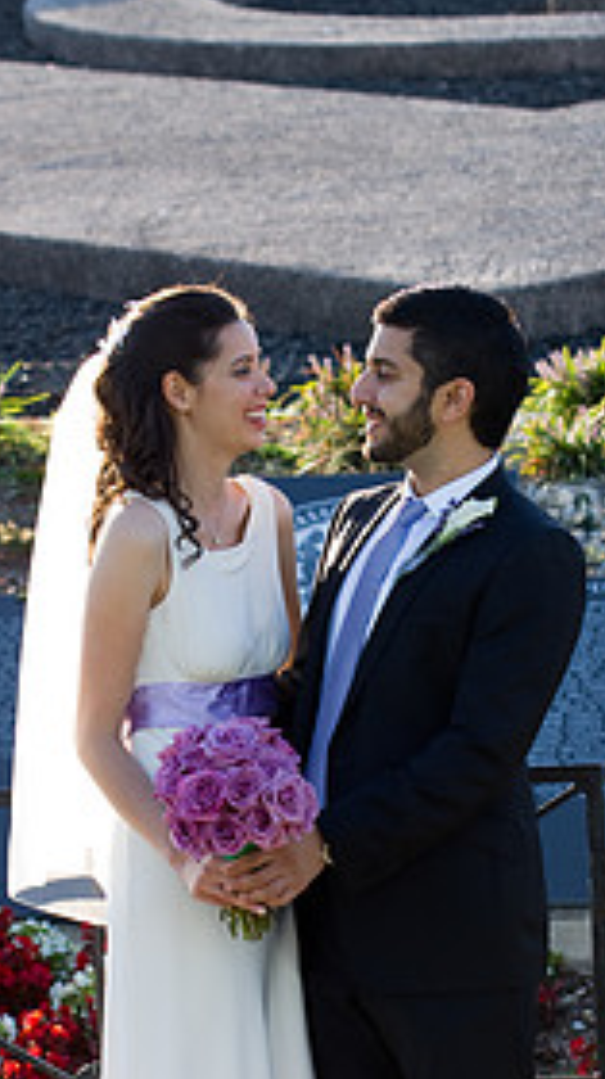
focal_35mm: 197
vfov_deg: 10.9
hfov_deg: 6.1
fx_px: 5632
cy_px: 790
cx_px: 314
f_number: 5
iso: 100
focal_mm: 77.5
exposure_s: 1/180
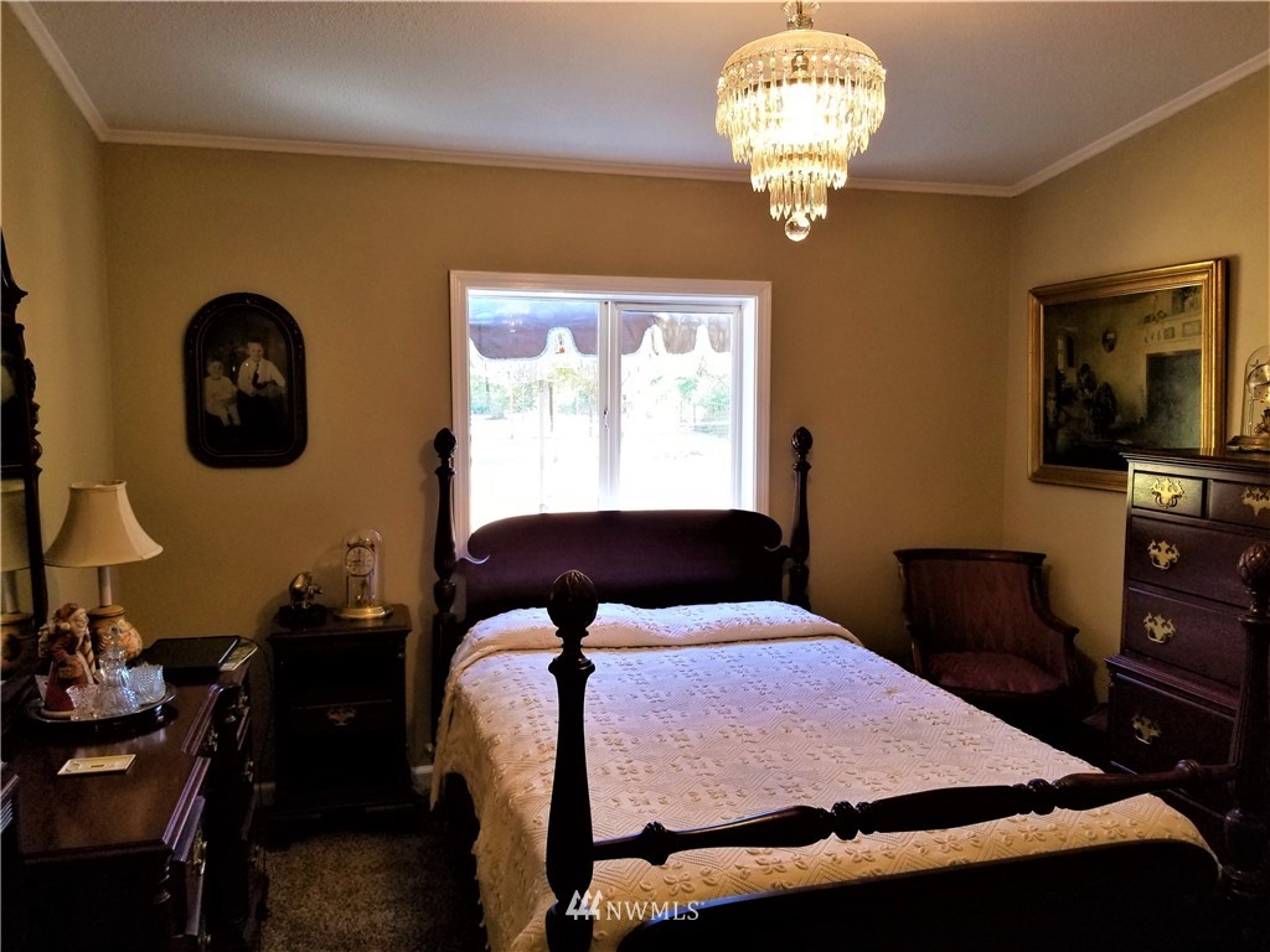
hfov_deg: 67.3
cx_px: 635
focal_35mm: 26
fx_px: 954
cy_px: 476
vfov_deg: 53.1
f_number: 1.7
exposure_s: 1/60
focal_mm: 4.3
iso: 80
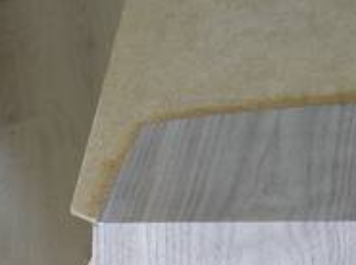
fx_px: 1067
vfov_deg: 14.0
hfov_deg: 18.9
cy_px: 253
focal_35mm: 104
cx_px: 227
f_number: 3.8
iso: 100
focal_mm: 7.9
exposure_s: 1/30
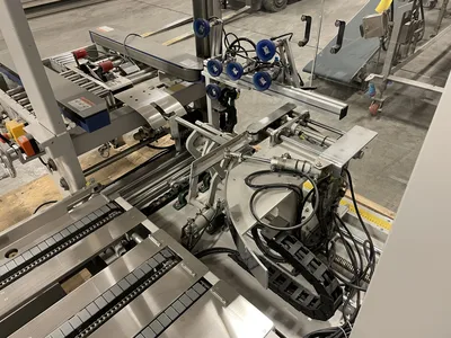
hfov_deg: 67.3
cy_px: 169
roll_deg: +3.1
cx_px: 226
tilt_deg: -38.7
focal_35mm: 26
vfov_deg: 53.1
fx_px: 339
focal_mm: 4.2
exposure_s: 1/60
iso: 320
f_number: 1.6
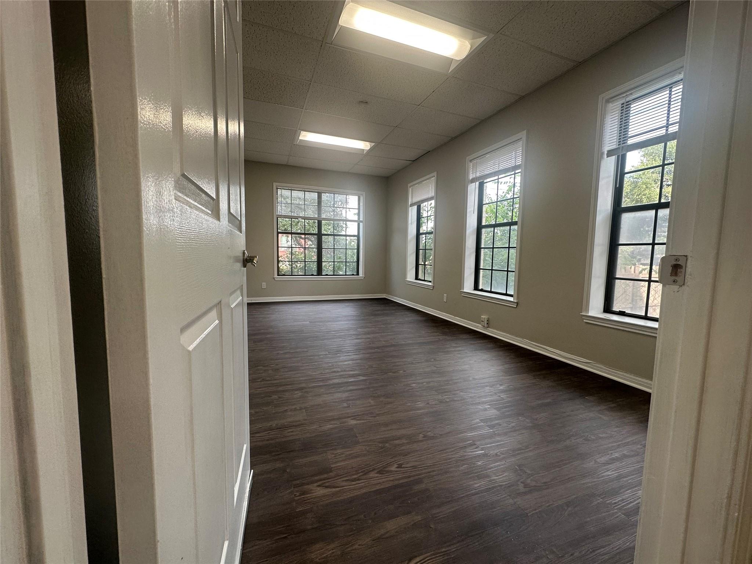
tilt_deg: -7.1
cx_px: 376
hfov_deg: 102.1
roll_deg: -1.7
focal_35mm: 14
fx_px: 304
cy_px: 282
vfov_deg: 85.7
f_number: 2.2
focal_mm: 2.22
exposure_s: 1/120
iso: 100
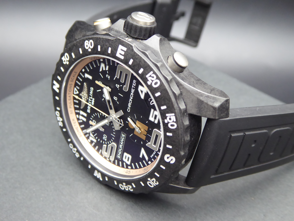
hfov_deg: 41.2
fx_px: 391
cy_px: 110
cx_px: 147
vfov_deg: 31.5
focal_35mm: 46
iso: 400
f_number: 3.9
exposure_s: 1/50
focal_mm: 7.8
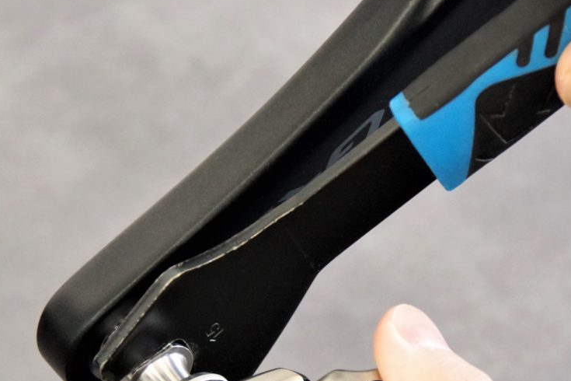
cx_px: 344
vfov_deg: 3.5
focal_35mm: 392
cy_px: 349
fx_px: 6217
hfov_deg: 5.3
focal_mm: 100
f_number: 5.6
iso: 3200
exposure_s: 1/40
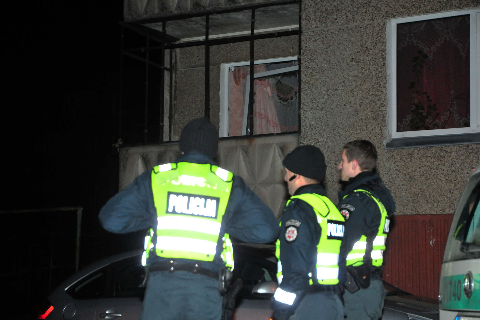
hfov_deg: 28.1
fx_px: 960
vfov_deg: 18.9
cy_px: 160
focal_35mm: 72
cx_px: 240
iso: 1250
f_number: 5
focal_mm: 48
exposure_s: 1/50
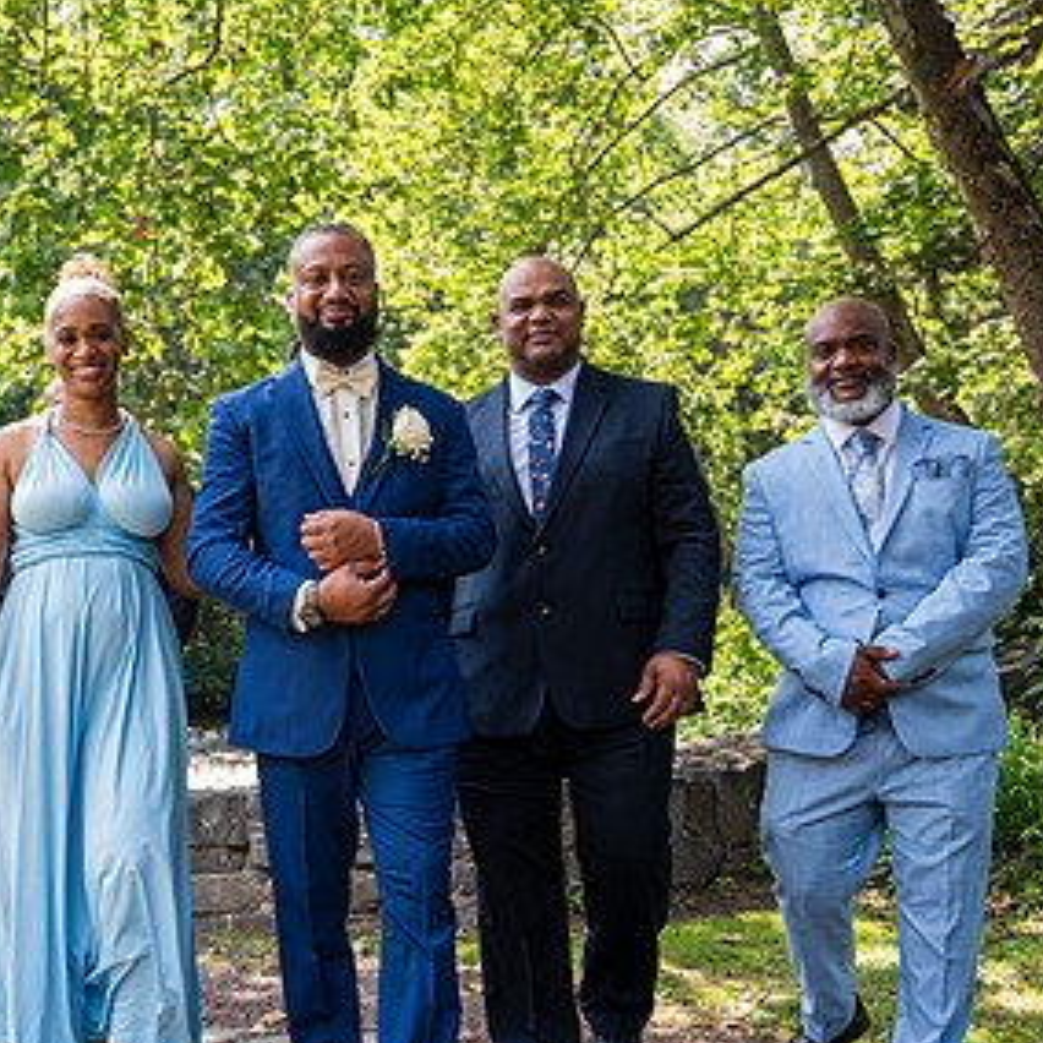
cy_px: 556
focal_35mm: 43
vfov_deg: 39.2
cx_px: 322
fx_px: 1466
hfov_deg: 38.6
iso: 200
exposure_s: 1/200
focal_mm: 24
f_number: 4
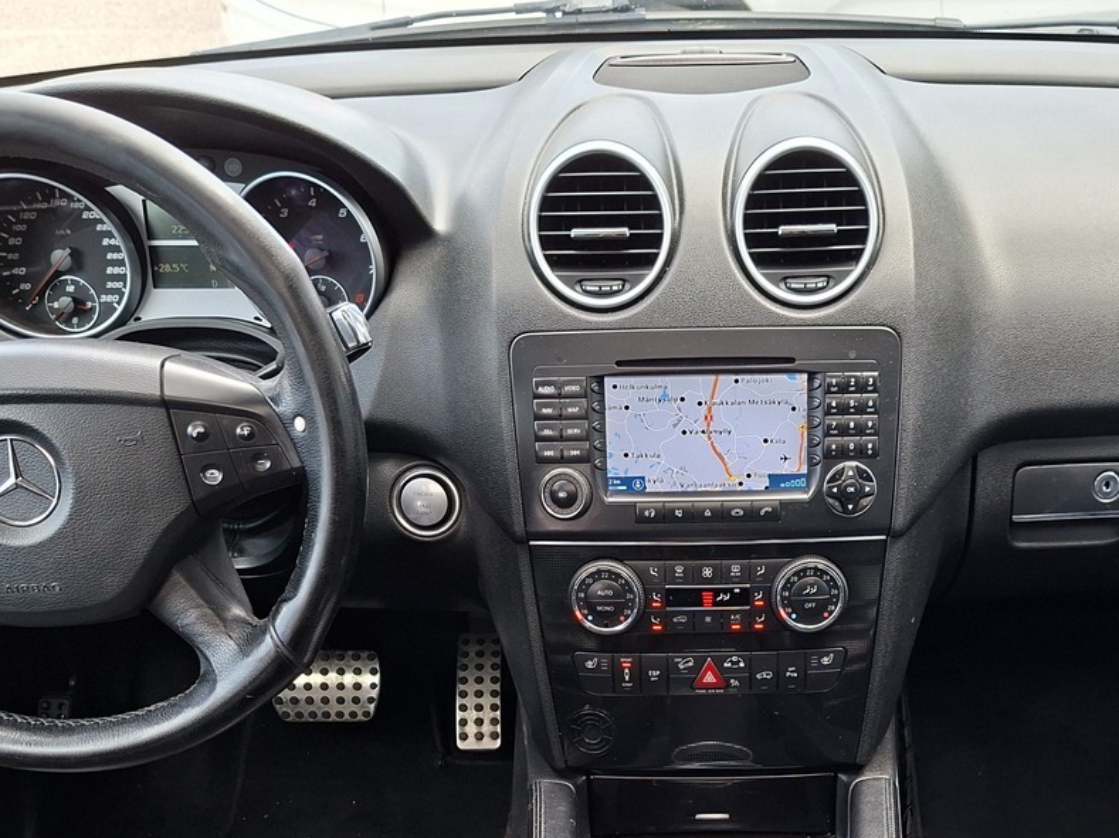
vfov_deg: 32.8
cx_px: 699
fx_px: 1357
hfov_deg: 44.4
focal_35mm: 42
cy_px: 734
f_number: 1.8
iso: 50
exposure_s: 1/100
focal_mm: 5.54
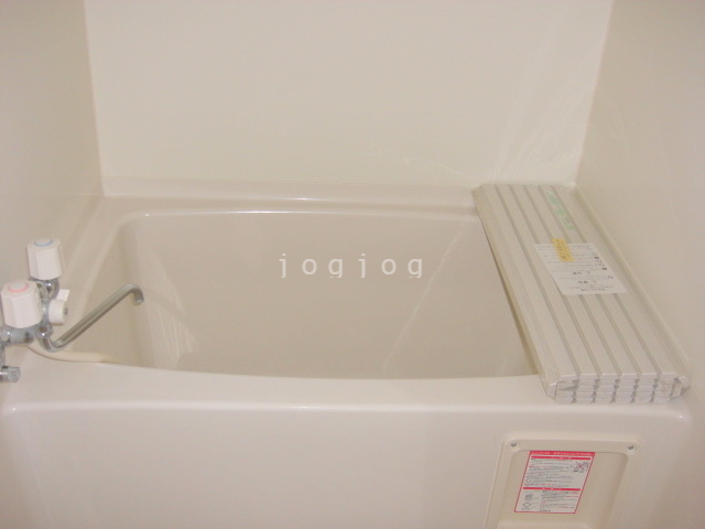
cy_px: 264
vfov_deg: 37.7
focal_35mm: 38
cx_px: 352
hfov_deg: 49.0
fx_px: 774
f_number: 2.8
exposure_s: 1/60
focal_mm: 7.9
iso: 200
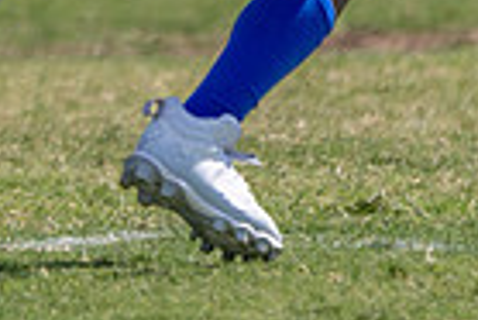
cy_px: -444
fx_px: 35382
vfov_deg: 0.5
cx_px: -697
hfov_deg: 0.8
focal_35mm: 2662
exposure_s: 1/1250
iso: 320
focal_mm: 400
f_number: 5.6
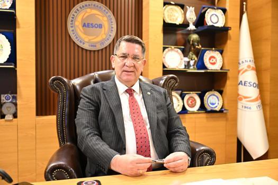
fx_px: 278
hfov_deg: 53.1
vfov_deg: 36.9
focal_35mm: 36
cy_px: 92
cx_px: 139
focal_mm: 36
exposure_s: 1/200
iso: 8000
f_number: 2.8
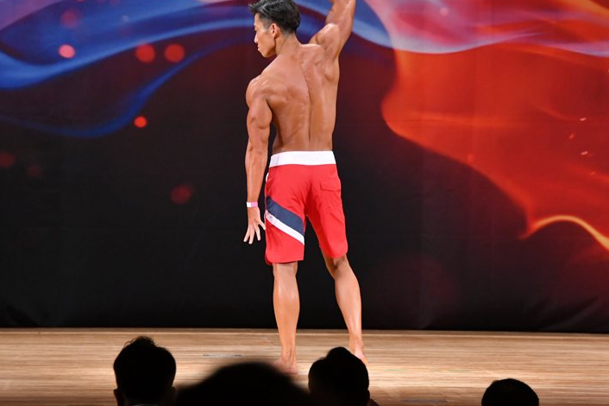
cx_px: 318
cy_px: 187
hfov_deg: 7.4
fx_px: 4734
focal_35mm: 280
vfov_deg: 4.9
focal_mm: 170
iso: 3200
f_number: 5.6
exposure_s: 1/400
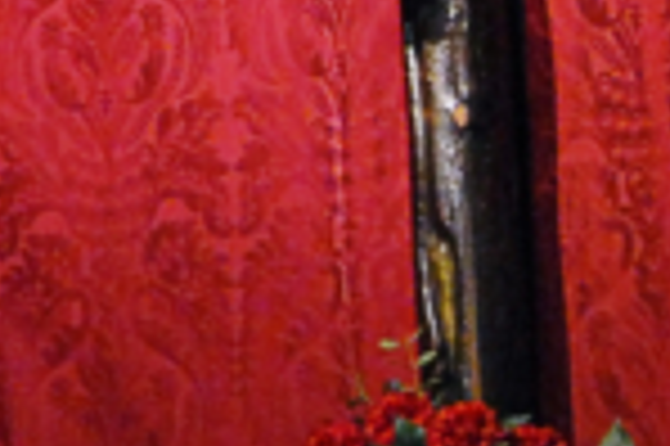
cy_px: -300
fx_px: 3458
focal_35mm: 186
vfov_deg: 7.2
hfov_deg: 10.8
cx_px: -162
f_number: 3.5
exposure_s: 1/50
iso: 800
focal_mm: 18
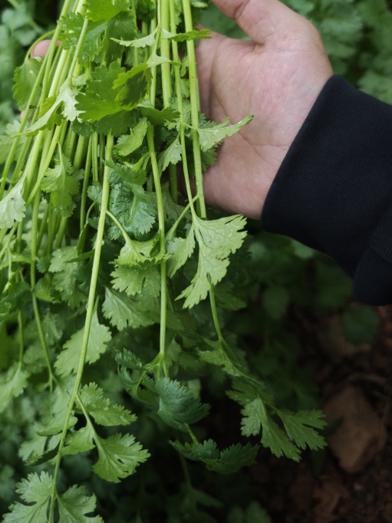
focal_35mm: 36
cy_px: 152
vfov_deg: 49.9
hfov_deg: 39.1
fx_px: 544
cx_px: 124
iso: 64
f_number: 1.63
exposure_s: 1/100
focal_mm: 8.72
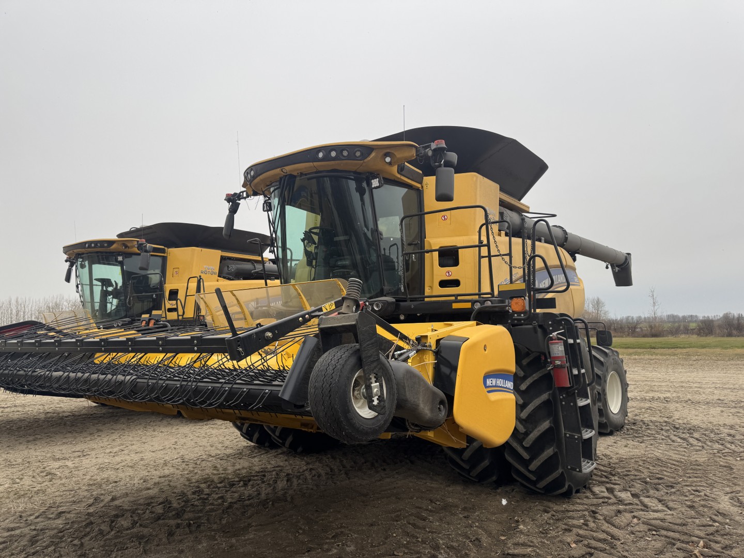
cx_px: 372
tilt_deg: +9.2
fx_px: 516
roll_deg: +3.0
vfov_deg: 56.8
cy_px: 279
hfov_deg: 71.6
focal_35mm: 24
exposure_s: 1/966
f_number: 1.78
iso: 80
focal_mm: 6.76
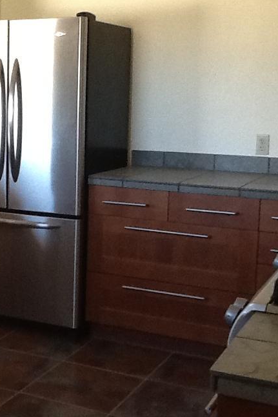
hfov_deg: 19.5
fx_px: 787
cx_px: 1
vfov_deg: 29.6
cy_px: 206
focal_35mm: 68
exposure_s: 1/30
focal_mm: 2.03
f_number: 2.4
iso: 160
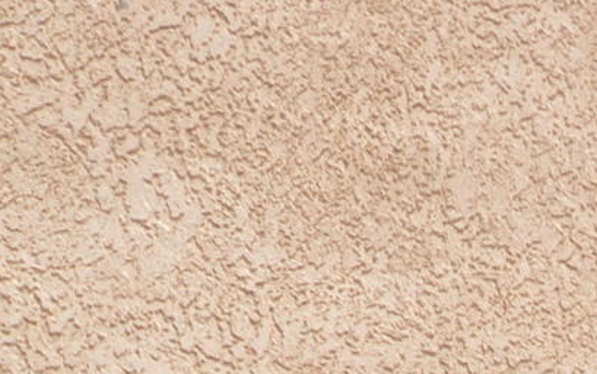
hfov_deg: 15.1
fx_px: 1823
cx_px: 1190
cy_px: 1049
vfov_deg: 9.6
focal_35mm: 112
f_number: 8
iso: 100
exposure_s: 1/200
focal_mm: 10
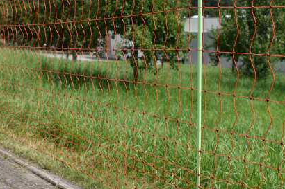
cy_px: 90
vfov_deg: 23.4
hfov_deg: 34.3
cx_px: 109
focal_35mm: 58
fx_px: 459
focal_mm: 22
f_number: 5
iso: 180
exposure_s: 1/2000
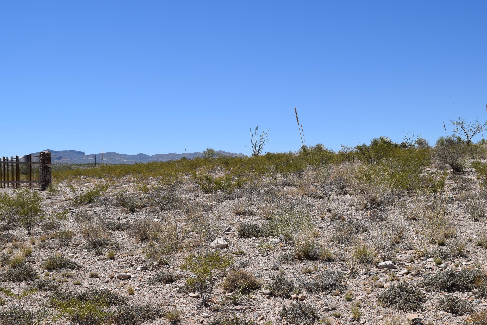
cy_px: 162
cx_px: 244
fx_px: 528
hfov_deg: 49.6
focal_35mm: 39
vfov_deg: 34.2
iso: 200
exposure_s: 1/500
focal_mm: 26
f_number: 11
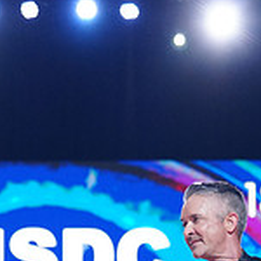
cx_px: 84
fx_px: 1962
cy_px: 478
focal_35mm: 230
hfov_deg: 7.6
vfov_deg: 7.4
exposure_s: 1/500
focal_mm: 70
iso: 2000
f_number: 2.8
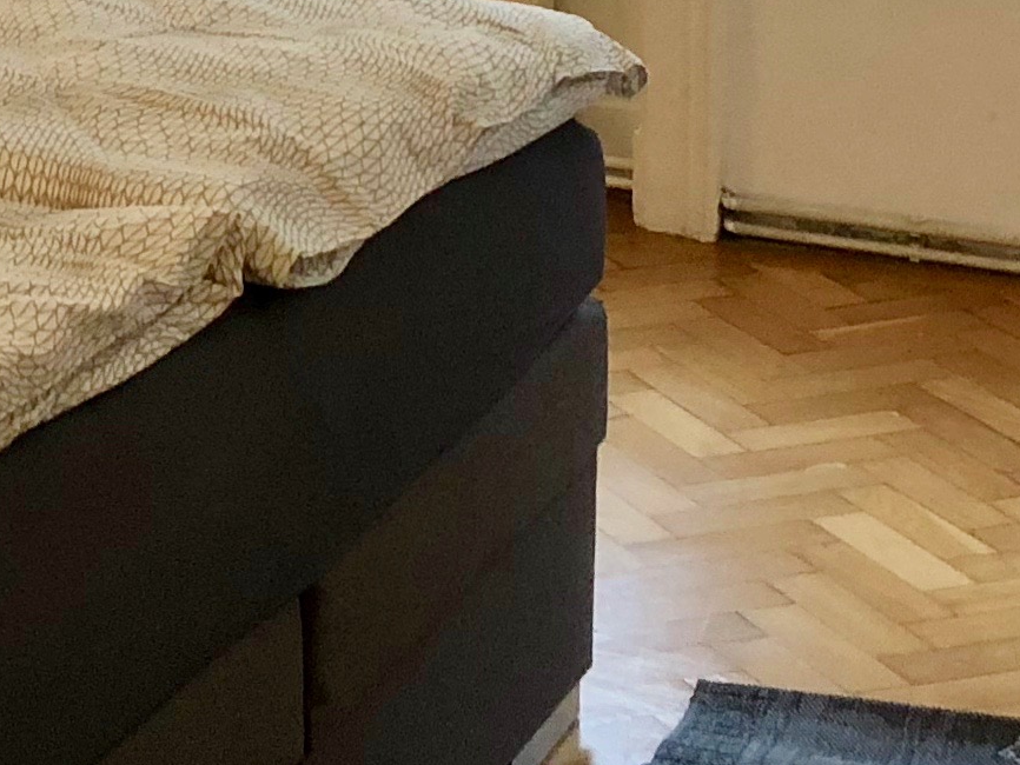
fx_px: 3979
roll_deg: +0.1
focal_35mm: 135
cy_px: -437
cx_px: -164
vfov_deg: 10.5
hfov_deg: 14.2
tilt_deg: -7.3
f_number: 1.8
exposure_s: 1/17
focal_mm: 3.99
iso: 64
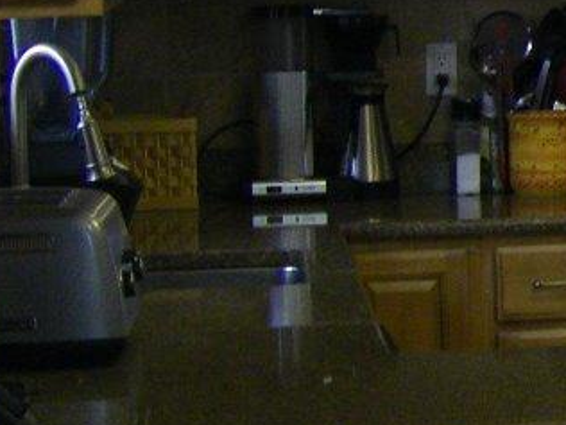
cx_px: 1096
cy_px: 11
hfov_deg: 10.6
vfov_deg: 8.5
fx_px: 2829
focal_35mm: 173
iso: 200
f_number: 3.5
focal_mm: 6.3
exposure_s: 1/50
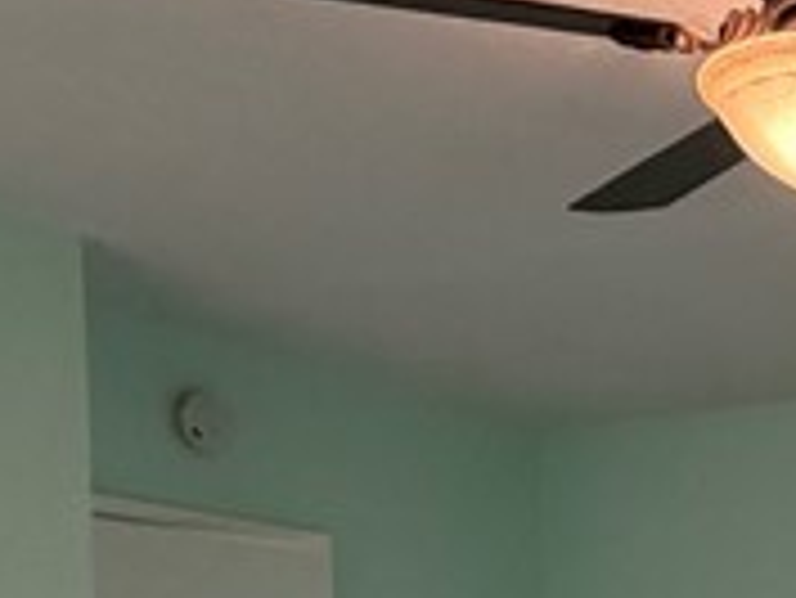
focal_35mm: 81
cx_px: 1066
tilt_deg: -7.1
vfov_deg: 15.8
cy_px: 1039
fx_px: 1864
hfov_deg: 21.5
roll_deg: -0.6
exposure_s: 1/120
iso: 320
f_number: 2.2
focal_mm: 2.22
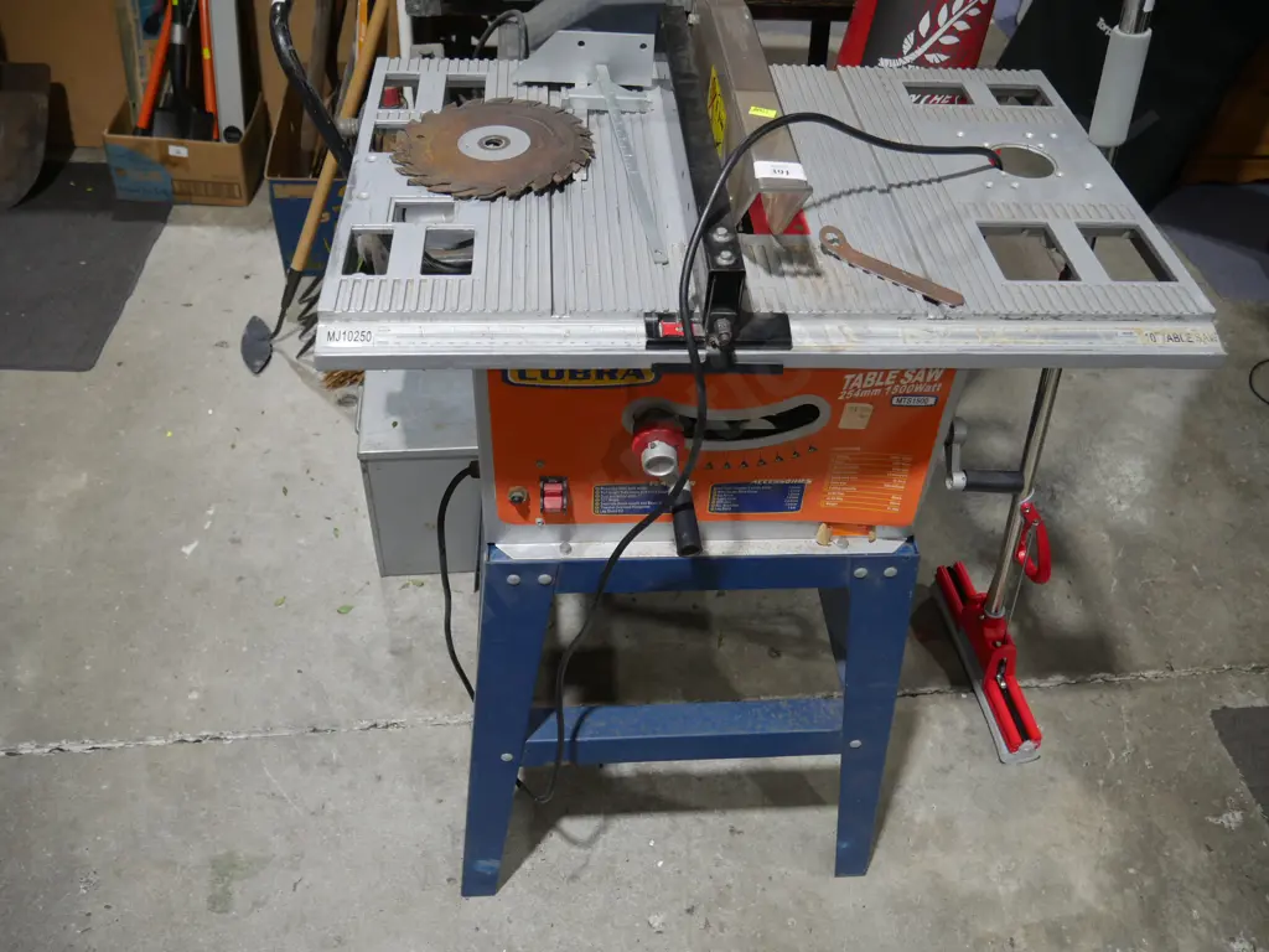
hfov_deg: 63.4
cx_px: 634
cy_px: 476
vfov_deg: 49.7
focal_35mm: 28
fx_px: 1026
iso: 320
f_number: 3.5
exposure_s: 1/60
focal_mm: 14
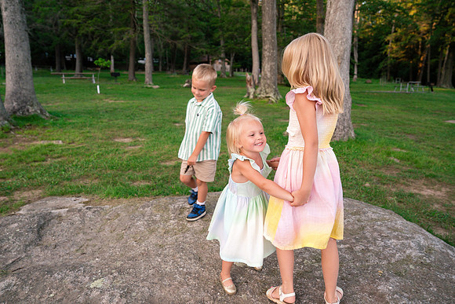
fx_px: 303
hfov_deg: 73.7
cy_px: 152
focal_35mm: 24
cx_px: 228
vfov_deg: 53.2
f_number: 3.5
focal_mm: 24
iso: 500
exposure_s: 1/250
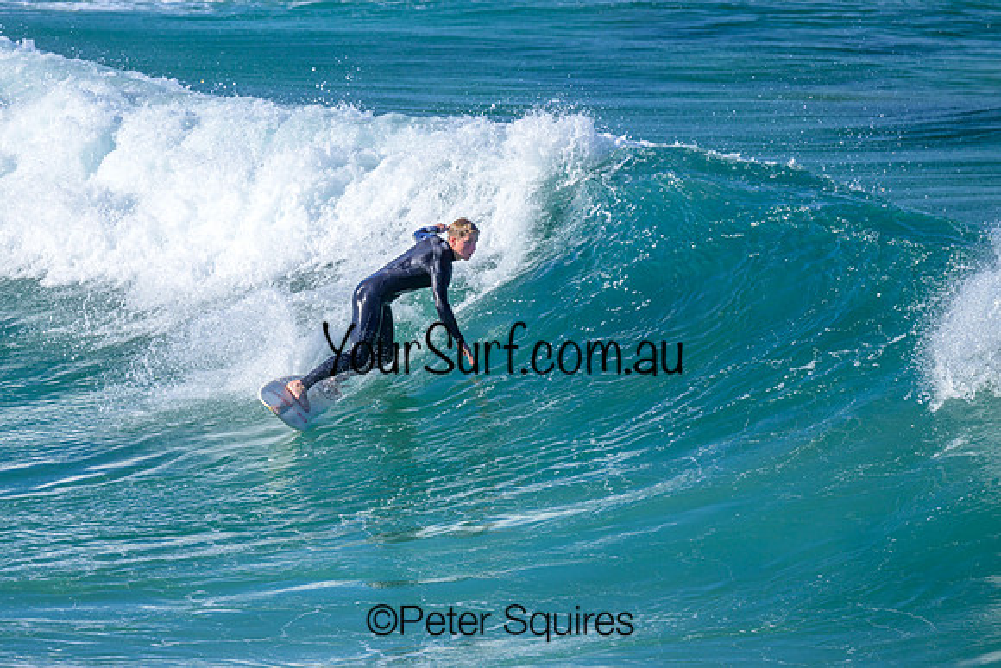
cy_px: 334
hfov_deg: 2.6
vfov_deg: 1.7
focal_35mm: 800
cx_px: 500
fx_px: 22249
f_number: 6.3
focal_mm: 800
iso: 320
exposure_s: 1/2000
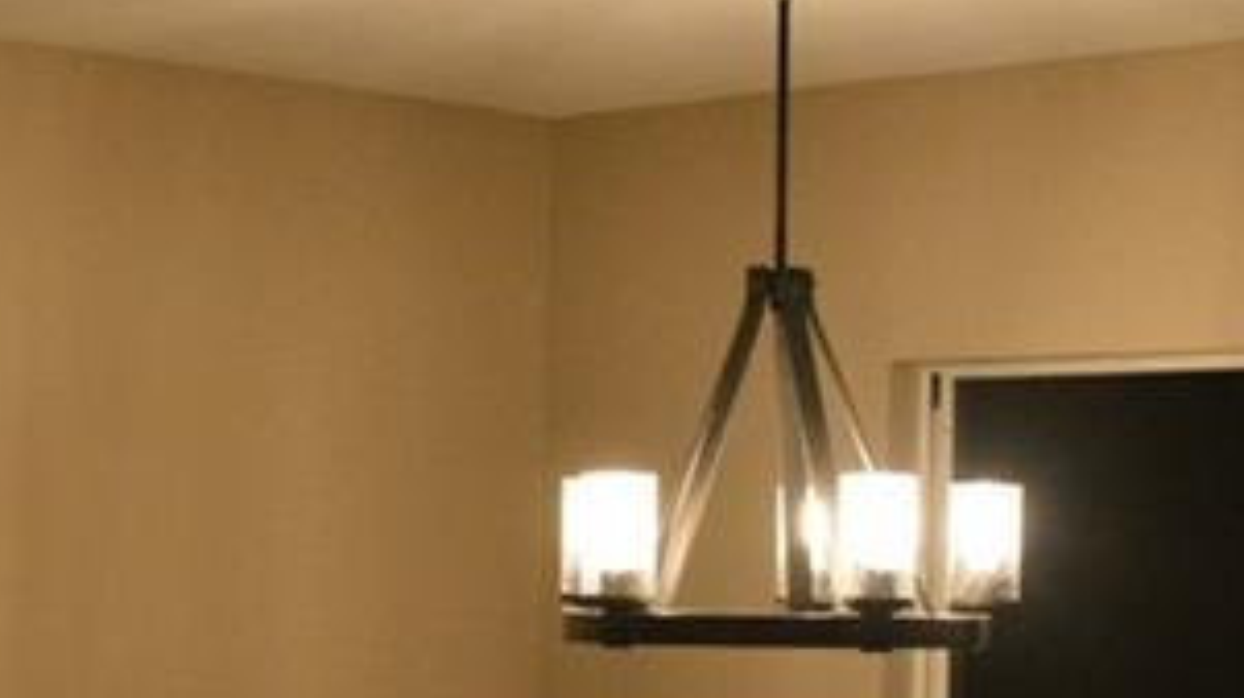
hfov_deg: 20.0
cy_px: 723
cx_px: 529
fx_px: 3528
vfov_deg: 11.2
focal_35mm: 107
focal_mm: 20
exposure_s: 1/60
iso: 2000
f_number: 3.5
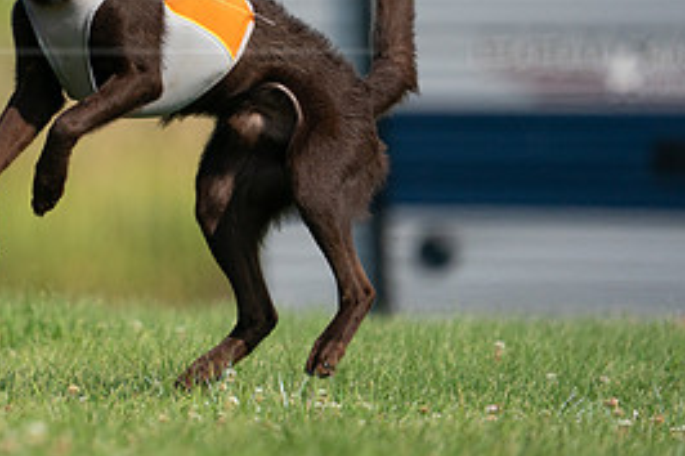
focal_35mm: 1310
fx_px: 24910
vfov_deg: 1.0
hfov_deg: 1.6
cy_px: 14
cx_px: -46
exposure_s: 1/4000
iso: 1000
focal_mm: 600
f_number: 6.3
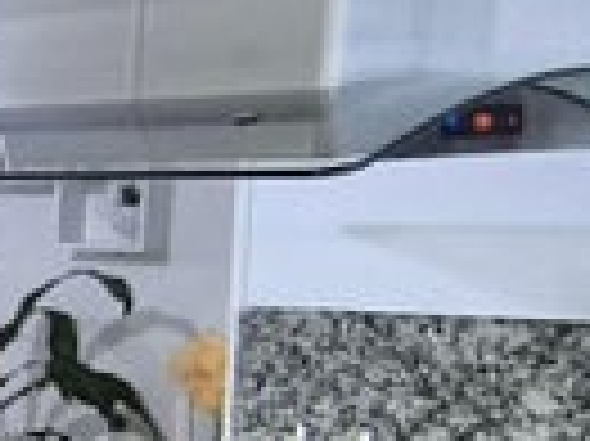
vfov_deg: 18.3
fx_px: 1328
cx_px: -572
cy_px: 464
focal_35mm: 78
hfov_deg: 17.9
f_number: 2.2
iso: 500
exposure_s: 1/33.3
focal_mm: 1.65
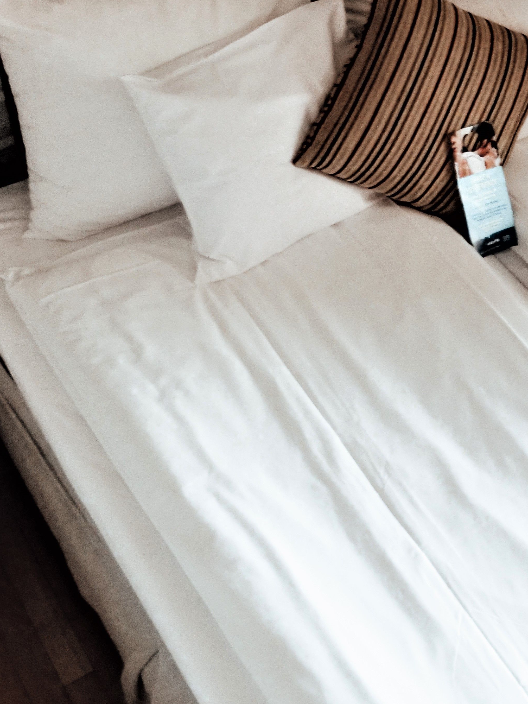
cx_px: 275
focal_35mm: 69
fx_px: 1403
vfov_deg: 27.7
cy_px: 165
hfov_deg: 21.3
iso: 3200
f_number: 11
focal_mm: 18
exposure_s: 1/15
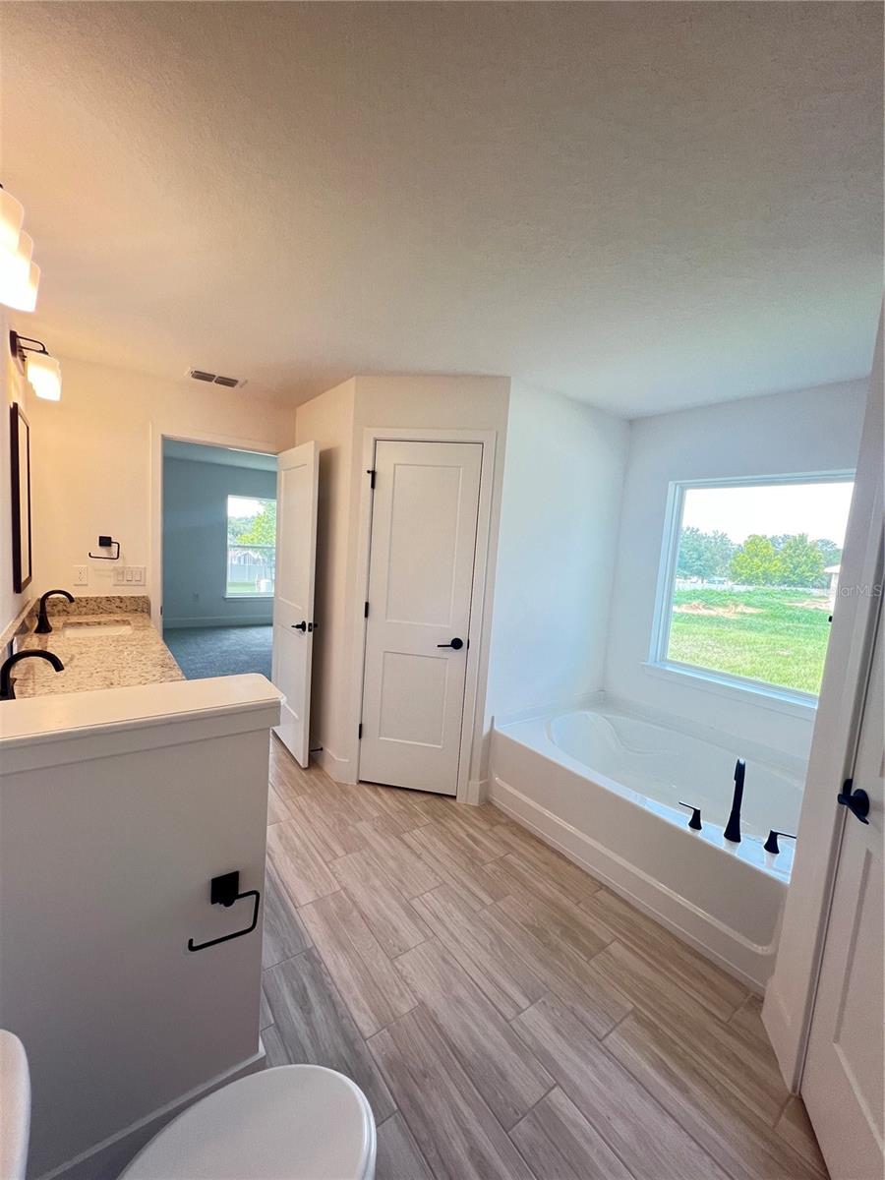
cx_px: 442
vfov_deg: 106.2
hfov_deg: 89.9
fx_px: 443
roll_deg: -3.7
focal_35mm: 13
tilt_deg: -5.3
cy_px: 590
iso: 125
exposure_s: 1/120
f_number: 1.8
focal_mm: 1.57
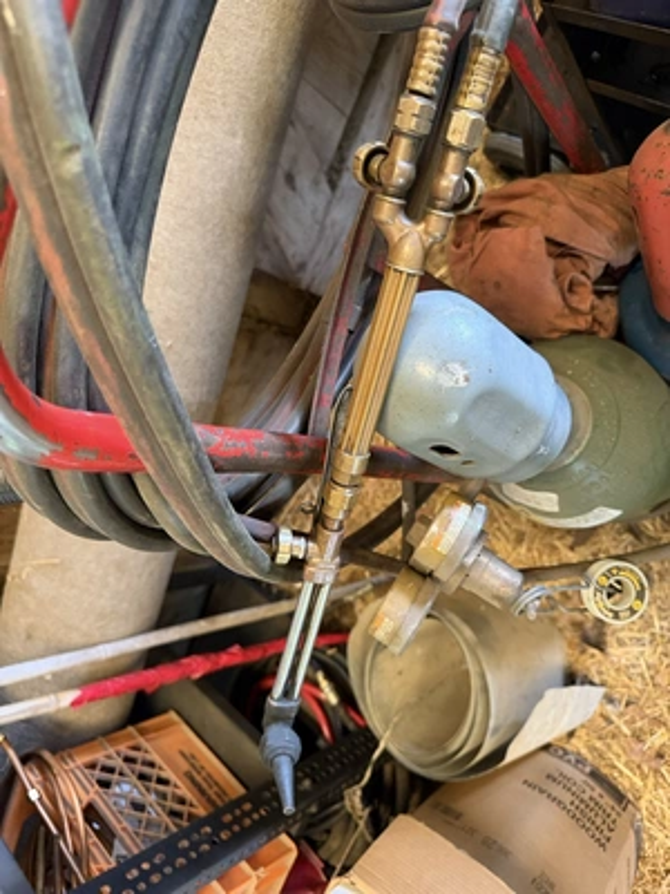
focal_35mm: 24
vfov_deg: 71.6
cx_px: 335
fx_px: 619
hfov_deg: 56.8
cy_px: 447
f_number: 1.78
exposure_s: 1/60
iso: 640
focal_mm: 6.76
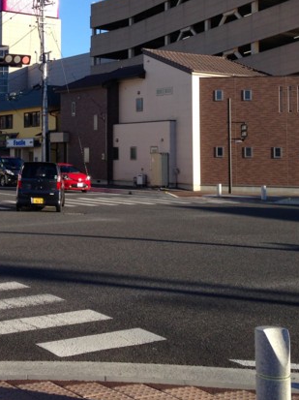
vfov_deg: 29.9
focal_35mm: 64
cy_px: 112
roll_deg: -1.5
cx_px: 63
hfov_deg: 22.6
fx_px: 738
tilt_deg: +3.1
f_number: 2.4
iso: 50
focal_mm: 4.12
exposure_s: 1/834
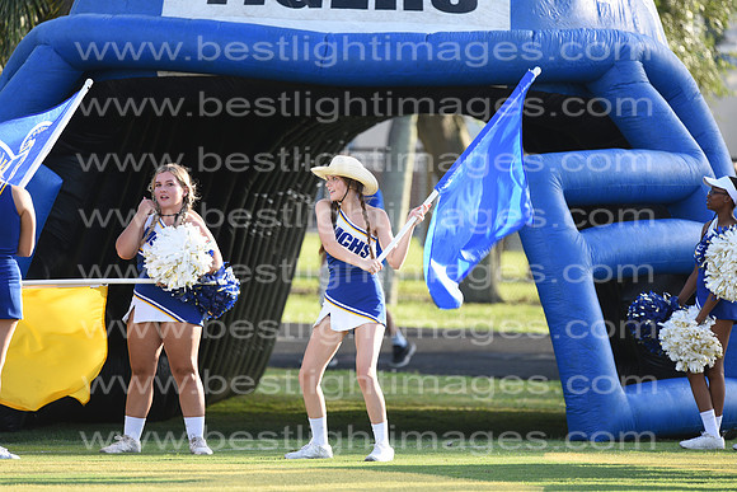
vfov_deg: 4.6
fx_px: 6143
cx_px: 368
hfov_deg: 6.9
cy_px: 246
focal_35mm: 300
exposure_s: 1/320
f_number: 4
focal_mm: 300
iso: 200
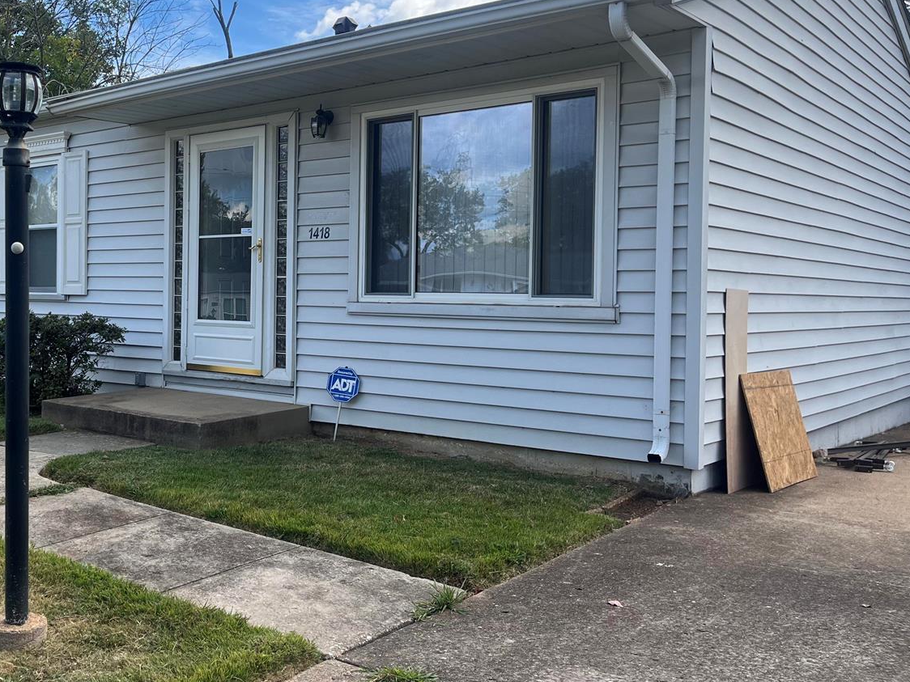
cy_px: 288
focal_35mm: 37
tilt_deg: -0.9
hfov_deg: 48.8
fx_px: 973
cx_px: 268
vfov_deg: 38.6
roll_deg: -0.6
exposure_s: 1/1600
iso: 50
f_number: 1.6
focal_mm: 5.1
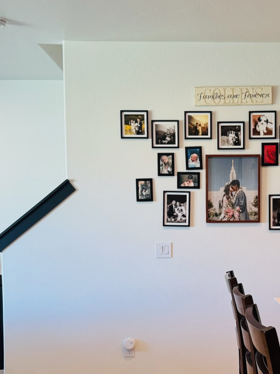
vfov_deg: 35.1
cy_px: 258
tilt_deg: -4.3
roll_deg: +0.0
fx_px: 582
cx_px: 209
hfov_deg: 26.7
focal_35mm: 54
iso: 160
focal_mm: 6.76
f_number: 1.78
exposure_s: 1/120
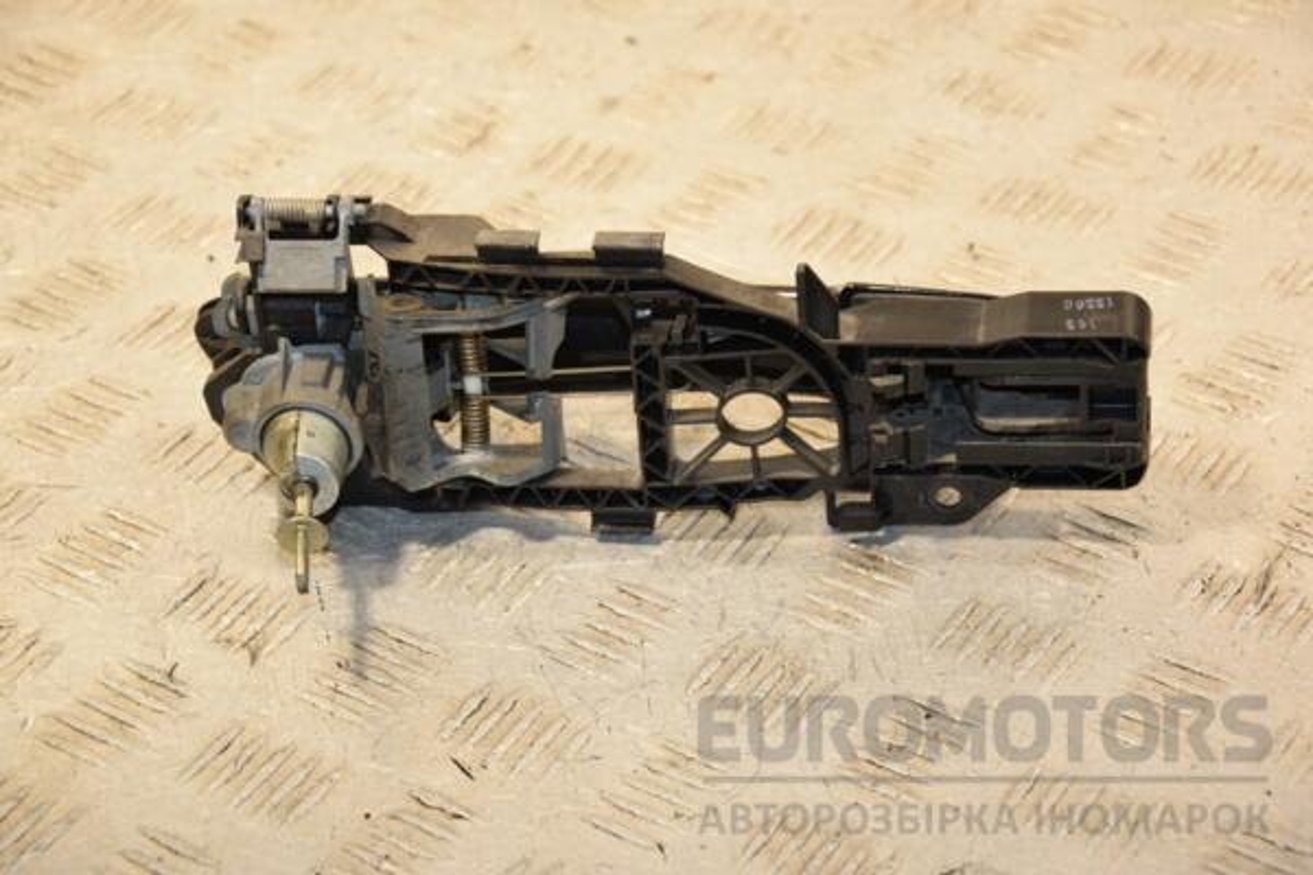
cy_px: 438
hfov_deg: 20.6
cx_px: 656
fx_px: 3610
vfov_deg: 13.8
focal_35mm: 99
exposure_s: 1/200
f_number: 5.6
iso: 800
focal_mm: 66
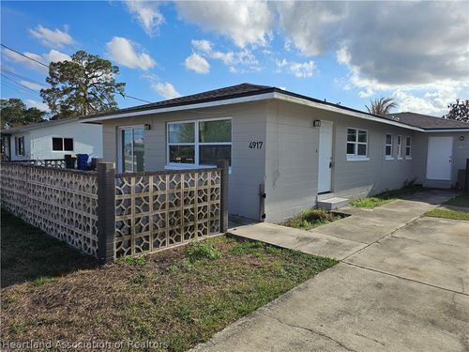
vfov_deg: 58.9
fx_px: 312
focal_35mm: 23
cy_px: 176
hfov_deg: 73.9
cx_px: 234
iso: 25
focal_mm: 6.3
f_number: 1.7
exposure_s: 1/2000
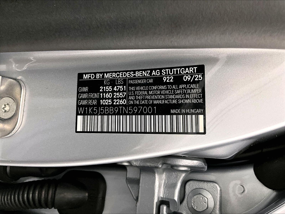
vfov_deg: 48.2
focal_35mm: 29
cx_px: 142
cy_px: 107
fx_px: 239
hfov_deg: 61.7
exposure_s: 1/60
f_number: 1.8
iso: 250
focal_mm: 3
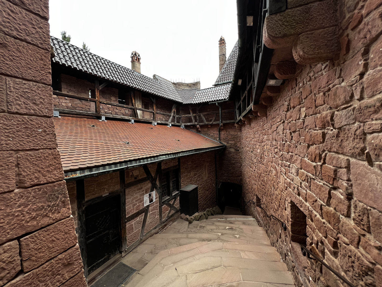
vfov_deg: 89.9
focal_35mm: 13
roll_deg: +2.1
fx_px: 143
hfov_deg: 106.2
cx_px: 191
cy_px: 144
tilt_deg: -1.0
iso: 100
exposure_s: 1/99
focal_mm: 1.57
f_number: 1.8
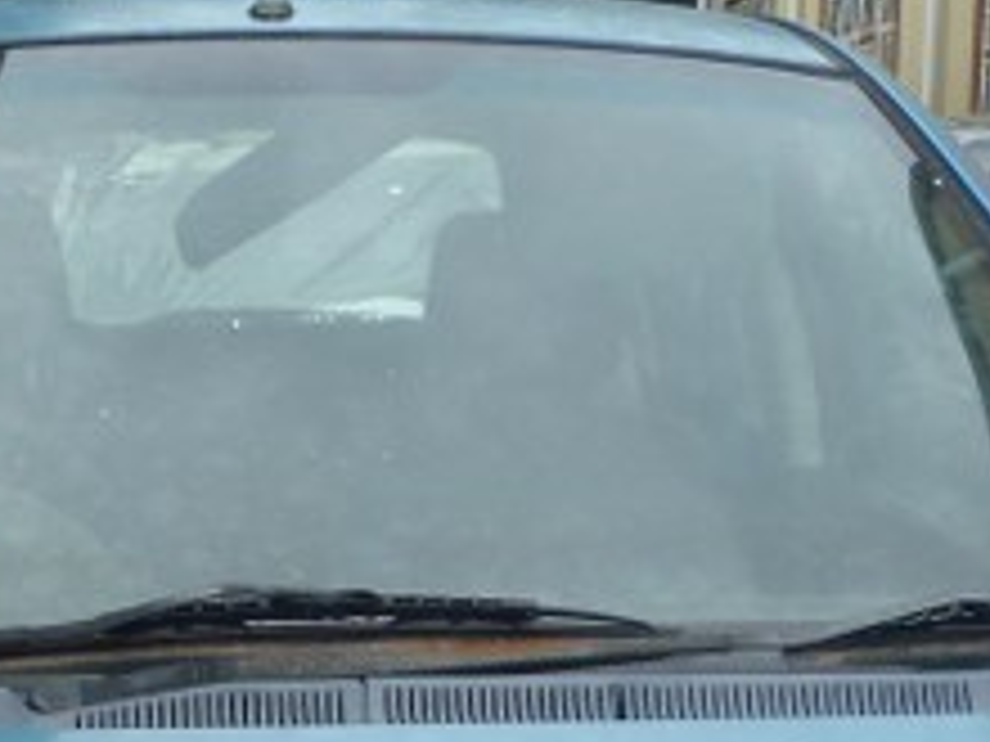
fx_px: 2603
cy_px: 1178
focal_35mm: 91
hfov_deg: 21.3
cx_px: 238
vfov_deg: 14.9
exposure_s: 1/250
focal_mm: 4.5
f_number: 4
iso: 80
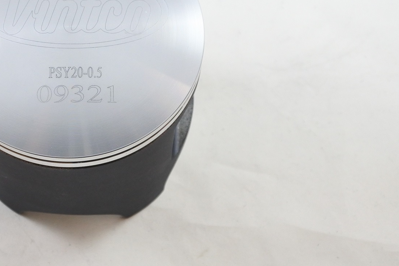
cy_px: 74
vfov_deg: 18.6
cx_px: 79
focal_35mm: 73
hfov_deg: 27.2
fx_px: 809
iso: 720
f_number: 4.5
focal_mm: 16.5
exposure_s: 1/125
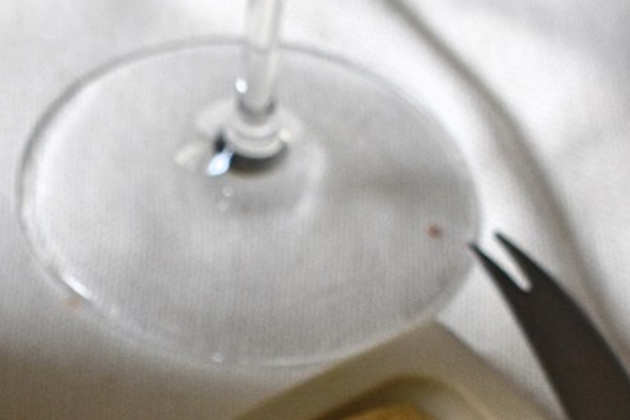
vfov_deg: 6.2
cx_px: 356
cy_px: 716
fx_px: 3778
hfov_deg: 9.5
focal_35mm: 216
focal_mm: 28
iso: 400
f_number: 5.6
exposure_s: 1/125
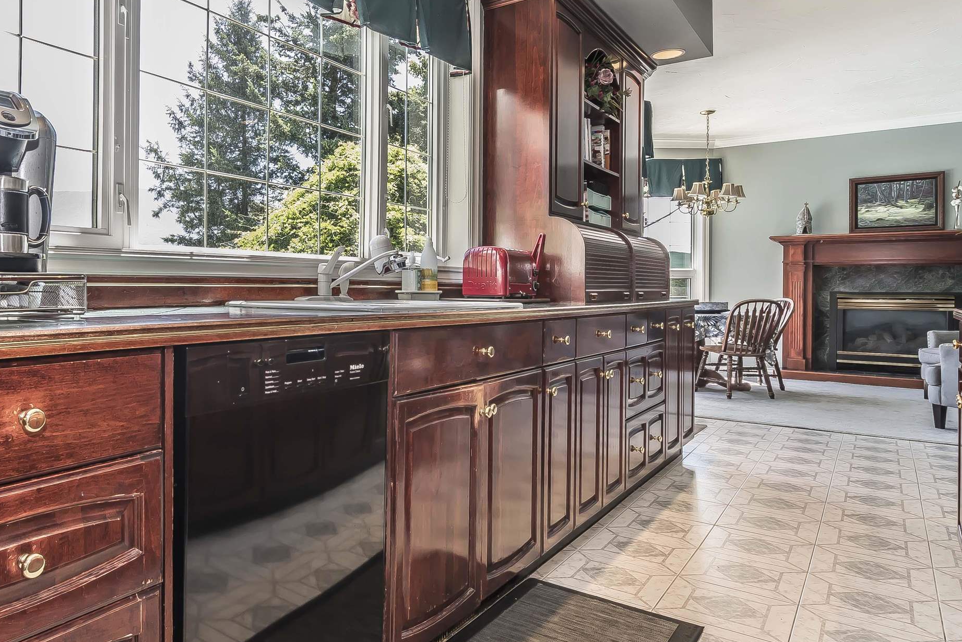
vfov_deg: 51.2
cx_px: 288
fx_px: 668
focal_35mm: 25
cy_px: 286
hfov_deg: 68.6
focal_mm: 10
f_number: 9
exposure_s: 1/15
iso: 100
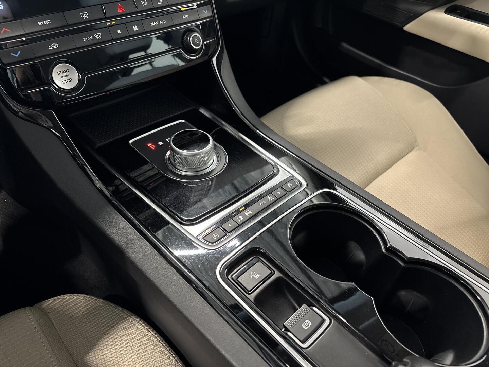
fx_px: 367
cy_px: 184
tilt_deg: -45.1
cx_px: 244
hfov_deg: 67.3
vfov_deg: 53.1
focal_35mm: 26
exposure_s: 1/40
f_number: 1.6
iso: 500
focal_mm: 5.96
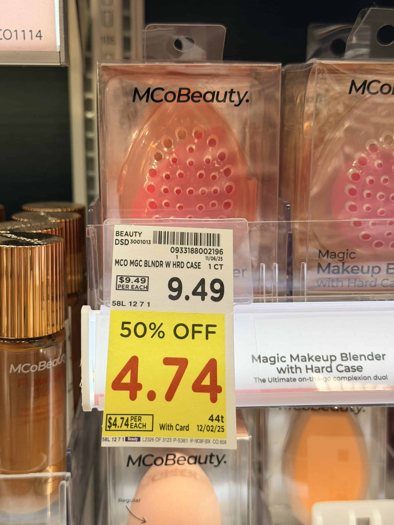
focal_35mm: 48
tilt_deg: -10.9
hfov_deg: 30.3
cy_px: 262
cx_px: 197
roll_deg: -0.3
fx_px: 728
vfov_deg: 39.7
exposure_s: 1/229
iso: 64
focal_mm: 6.76
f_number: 1.78
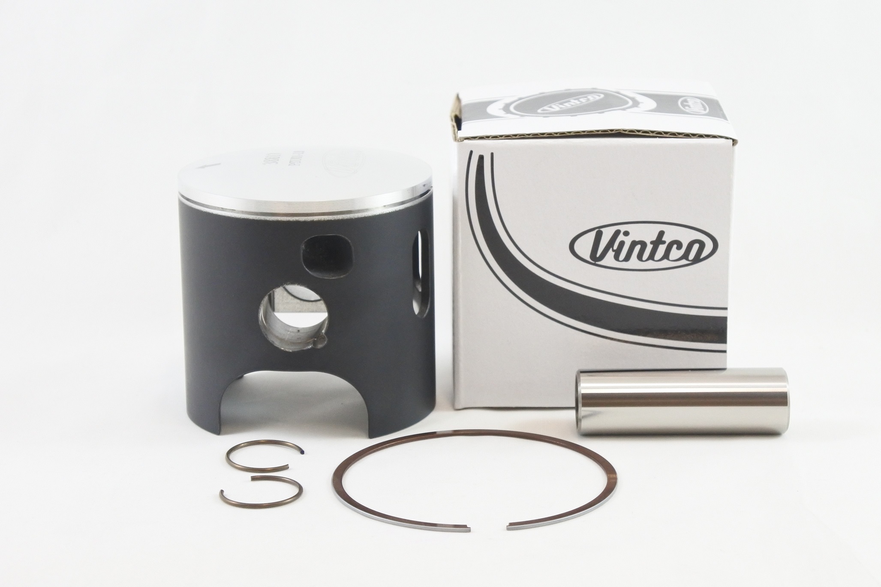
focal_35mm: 64
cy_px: 294
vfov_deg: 21.2
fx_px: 1566
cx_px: 440
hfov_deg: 31.4
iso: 800
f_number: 5
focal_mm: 24
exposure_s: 1/125
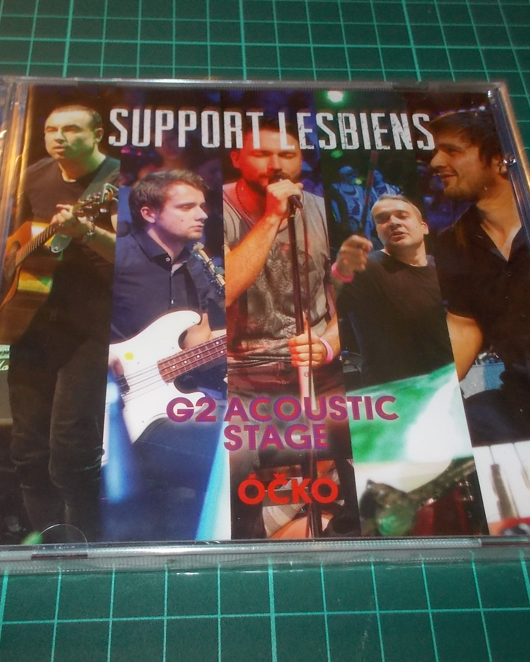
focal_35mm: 38
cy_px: 331
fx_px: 745
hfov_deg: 39.2
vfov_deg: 47.9
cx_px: 251
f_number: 3.3
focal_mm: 4.1
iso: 200
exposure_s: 1/30
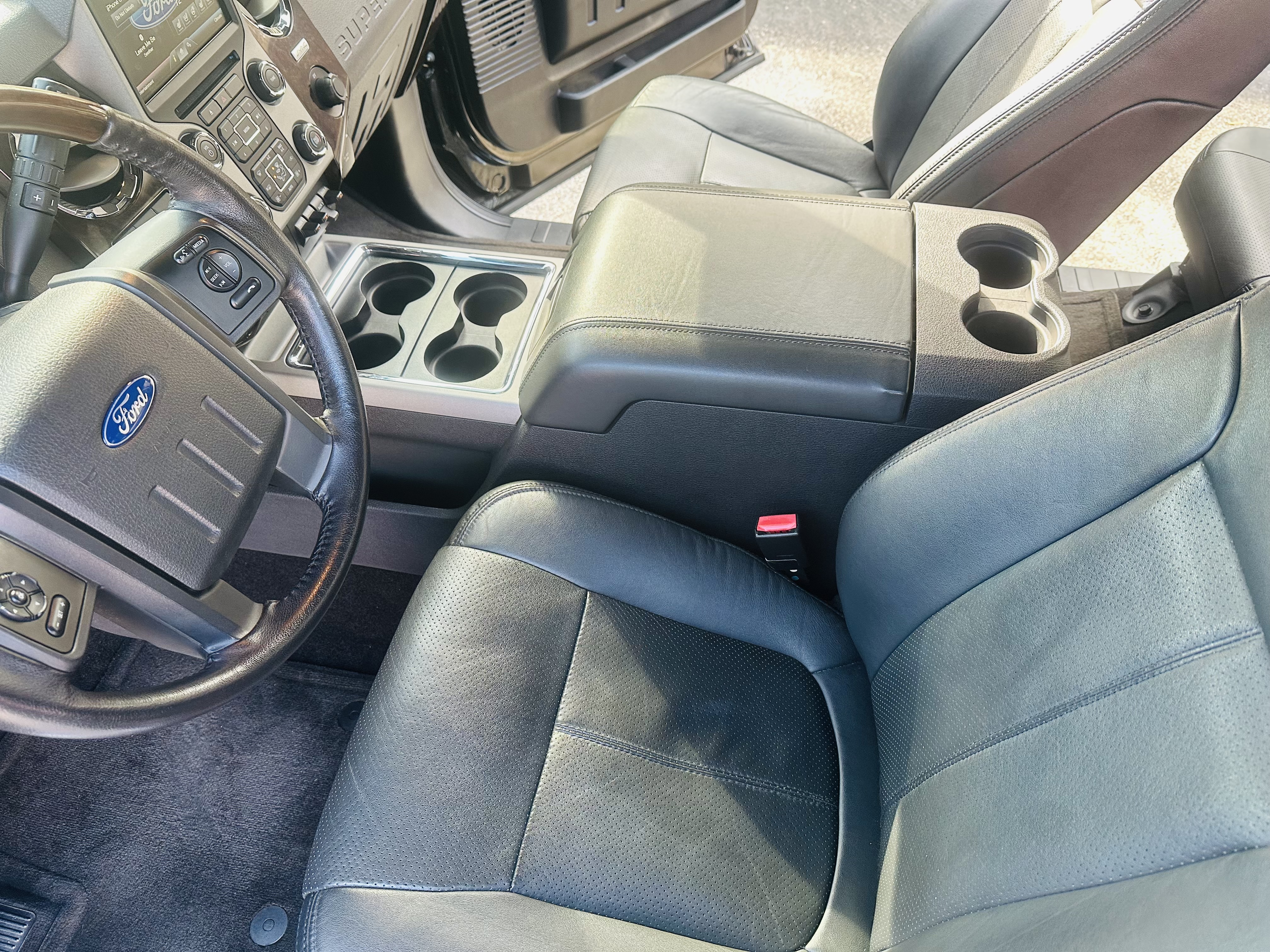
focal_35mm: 24
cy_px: 476
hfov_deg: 71.6
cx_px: 635
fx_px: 881
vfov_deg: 56.8
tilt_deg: -51.1
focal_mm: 6.86
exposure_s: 1/121
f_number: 1.78
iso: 160
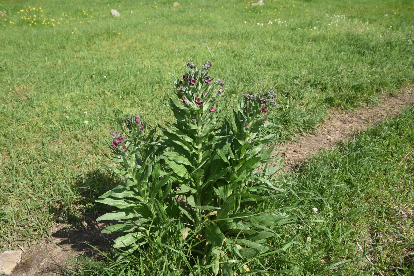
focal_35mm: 50
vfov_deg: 27.0
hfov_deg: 39.6
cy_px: 138
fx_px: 575
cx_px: 207
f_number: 9
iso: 125
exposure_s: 1/125
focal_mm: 50
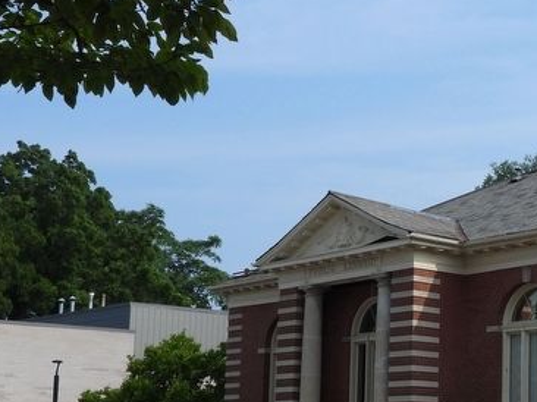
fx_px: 1085
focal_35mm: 70
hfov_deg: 26.4
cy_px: 266
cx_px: 531
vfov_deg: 20.9
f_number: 3.2
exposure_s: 1/1600
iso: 100
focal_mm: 5.8
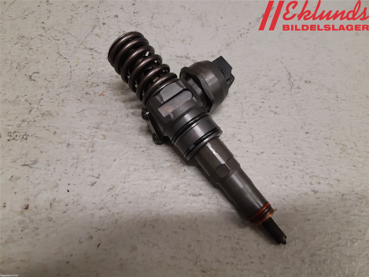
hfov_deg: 67.3
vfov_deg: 53.1
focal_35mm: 26
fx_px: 277
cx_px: 184
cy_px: 138
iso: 160
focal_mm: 3.93
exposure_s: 1/50
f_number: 1.7
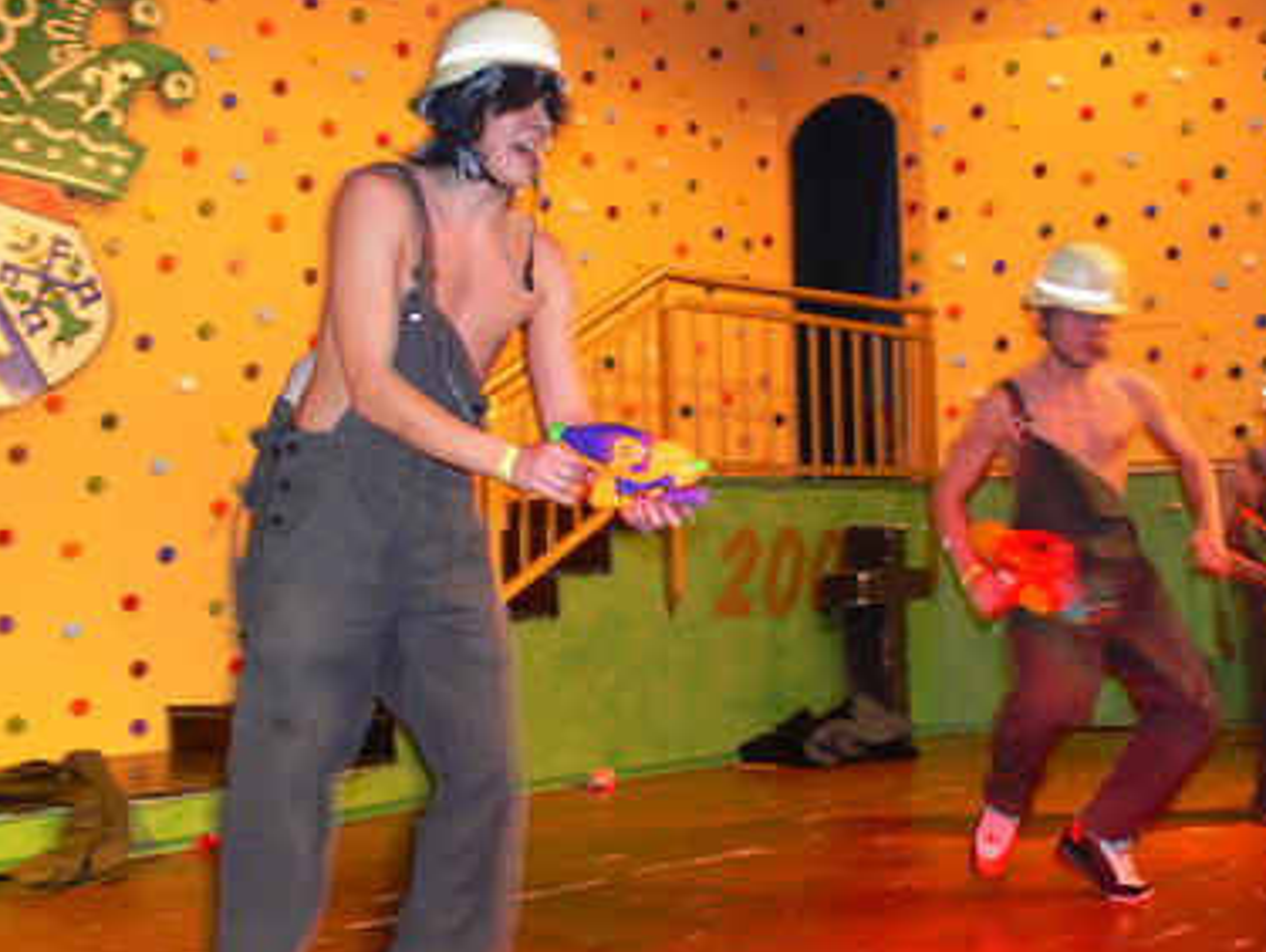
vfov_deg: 32.9
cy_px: 452
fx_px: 1611
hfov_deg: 42.6
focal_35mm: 44
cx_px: 790
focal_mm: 7.4
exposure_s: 1/30
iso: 100
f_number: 2.8
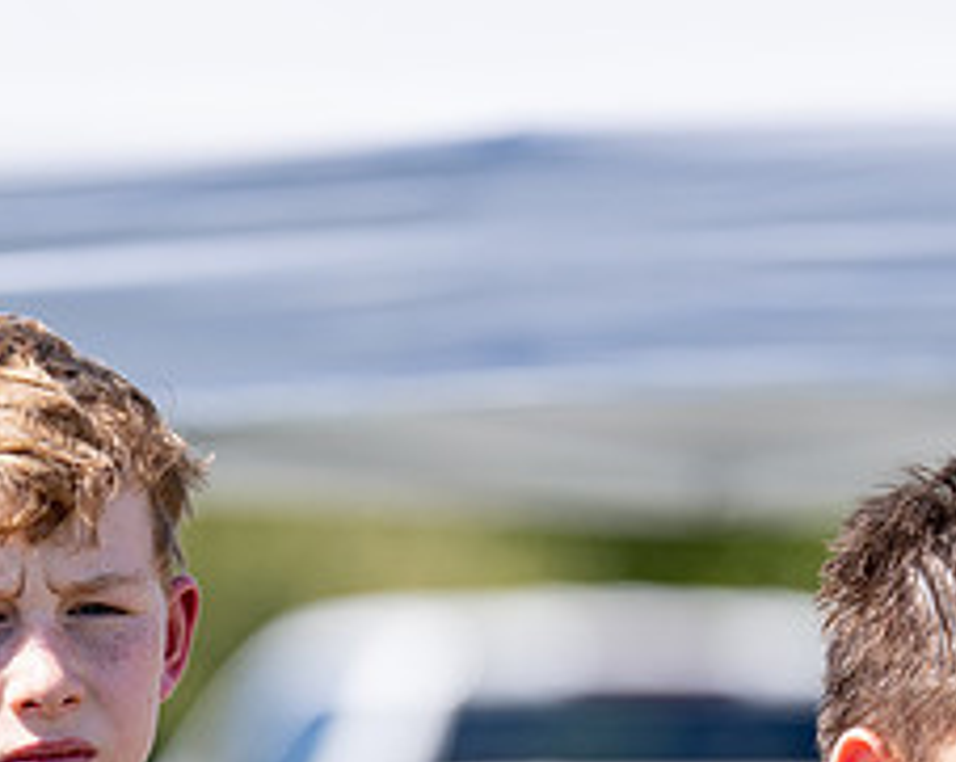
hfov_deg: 3.9
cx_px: 18
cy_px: 725
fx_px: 13987
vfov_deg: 3.1
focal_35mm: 495
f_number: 2.8
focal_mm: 164
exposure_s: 1/1250
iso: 100
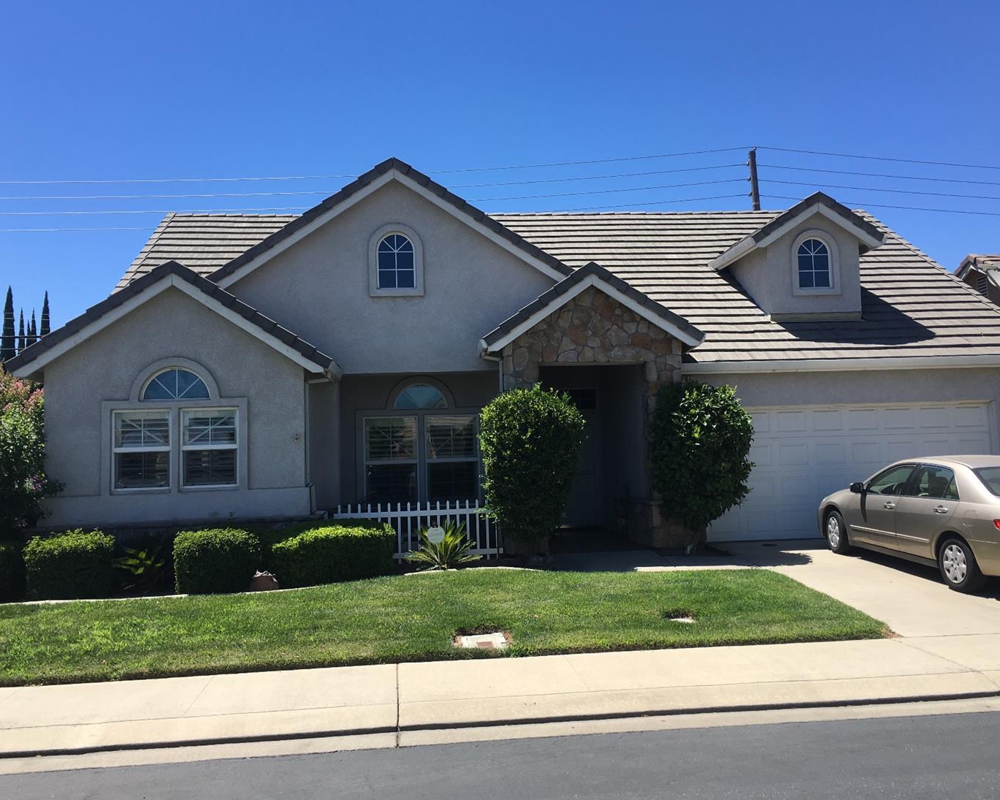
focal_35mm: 31
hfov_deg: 57.2
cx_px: 514
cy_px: 404
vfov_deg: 47.1
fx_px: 917
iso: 25
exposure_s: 1/1282
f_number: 2.2
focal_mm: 4.15
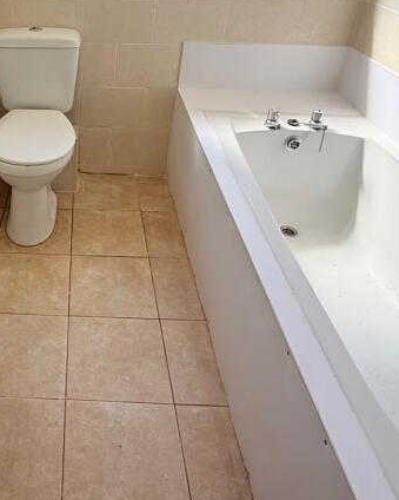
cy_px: 146
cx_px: 65
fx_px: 487
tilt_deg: -28.0
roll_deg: -0.4
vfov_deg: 52.6
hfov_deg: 42.0
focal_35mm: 33
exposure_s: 1/145
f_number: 2.2
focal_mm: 2.22
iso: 64
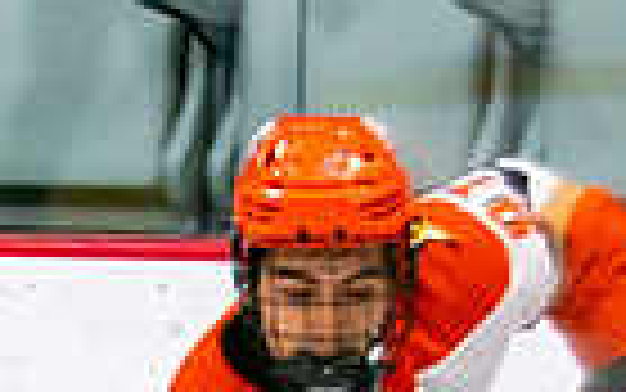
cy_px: 1157
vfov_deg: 1.3
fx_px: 17238
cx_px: -158
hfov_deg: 2.1
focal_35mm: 1010
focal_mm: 120
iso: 640
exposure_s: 1/640
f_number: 2.8
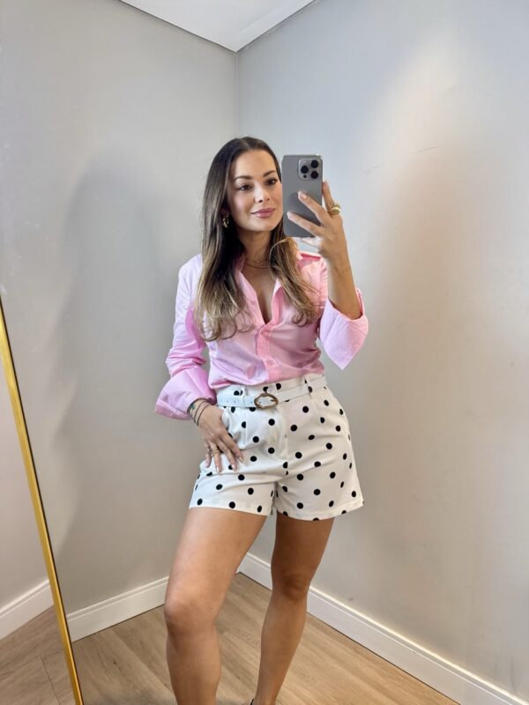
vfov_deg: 71.6
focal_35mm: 24
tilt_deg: -35.7
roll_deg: +4.8
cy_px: 352
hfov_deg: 56.8
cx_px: 264
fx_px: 489
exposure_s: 1/120
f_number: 1.78
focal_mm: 6.76
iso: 160
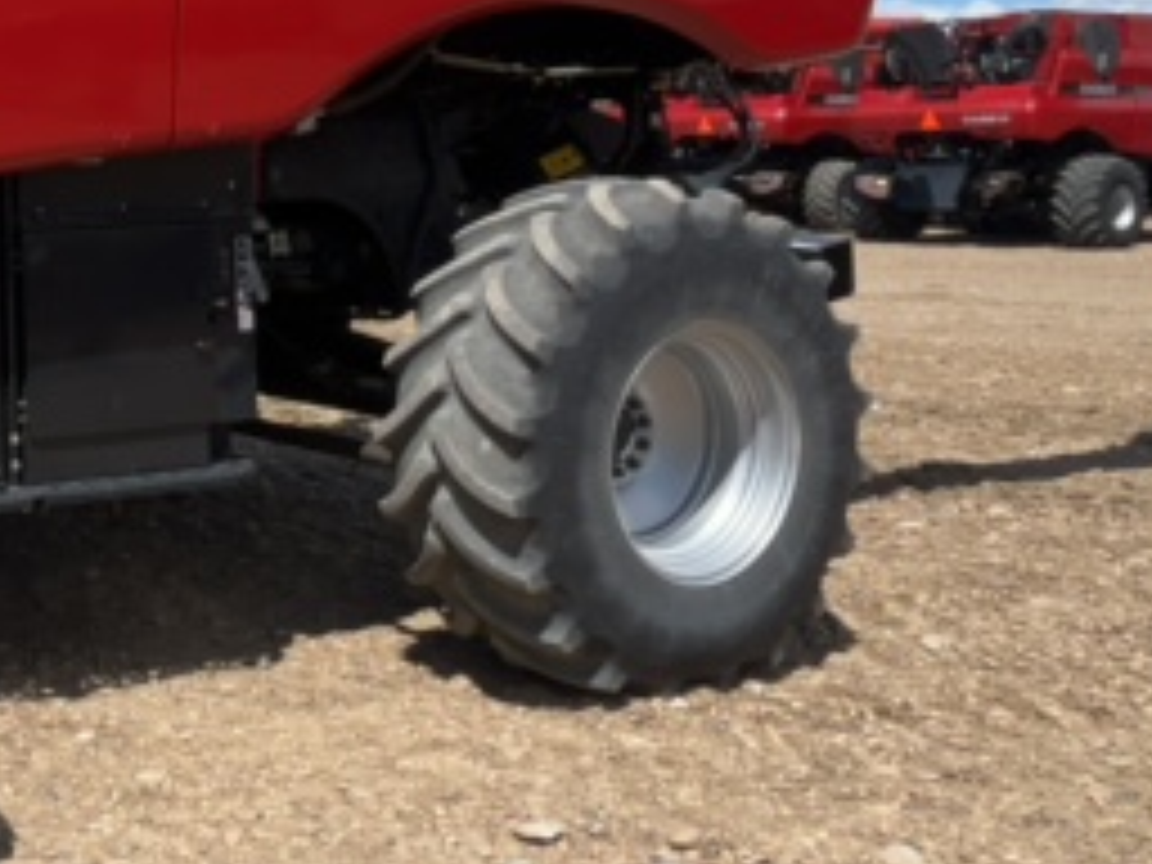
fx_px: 1731
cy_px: 158
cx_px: -158
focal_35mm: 52
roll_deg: -3.1
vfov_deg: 27.4
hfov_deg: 31.9
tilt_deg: -1.2
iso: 32
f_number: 2.4
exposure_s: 1/641
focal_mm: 1.54
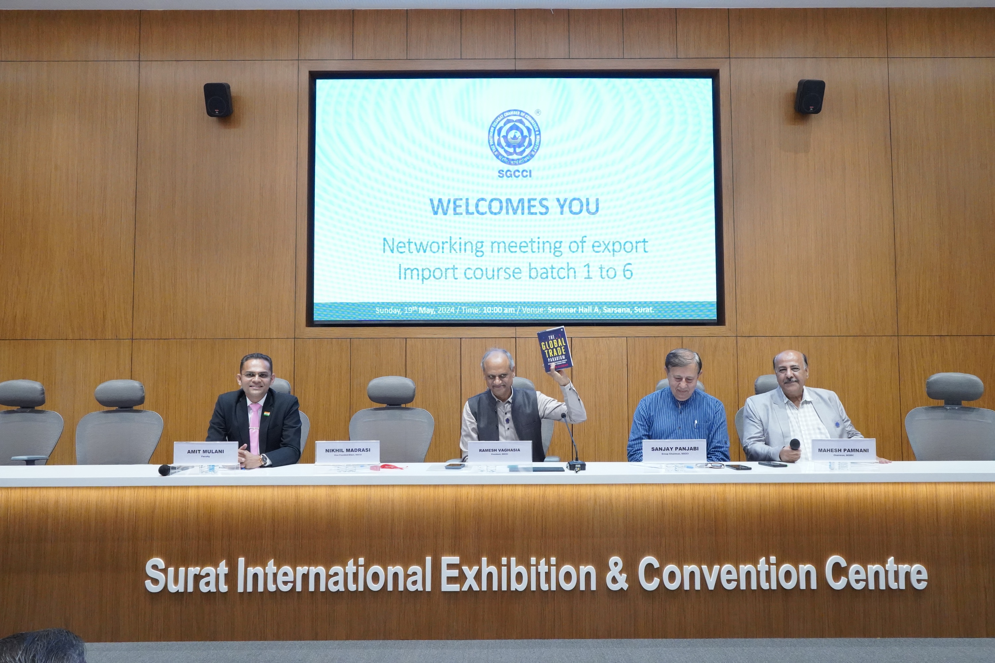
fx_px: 774
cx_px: 498
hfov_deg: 65.5
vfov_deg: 46.4
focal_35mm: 28
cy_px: 332
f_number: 13
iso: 10000
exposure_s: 1/200
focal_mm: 28
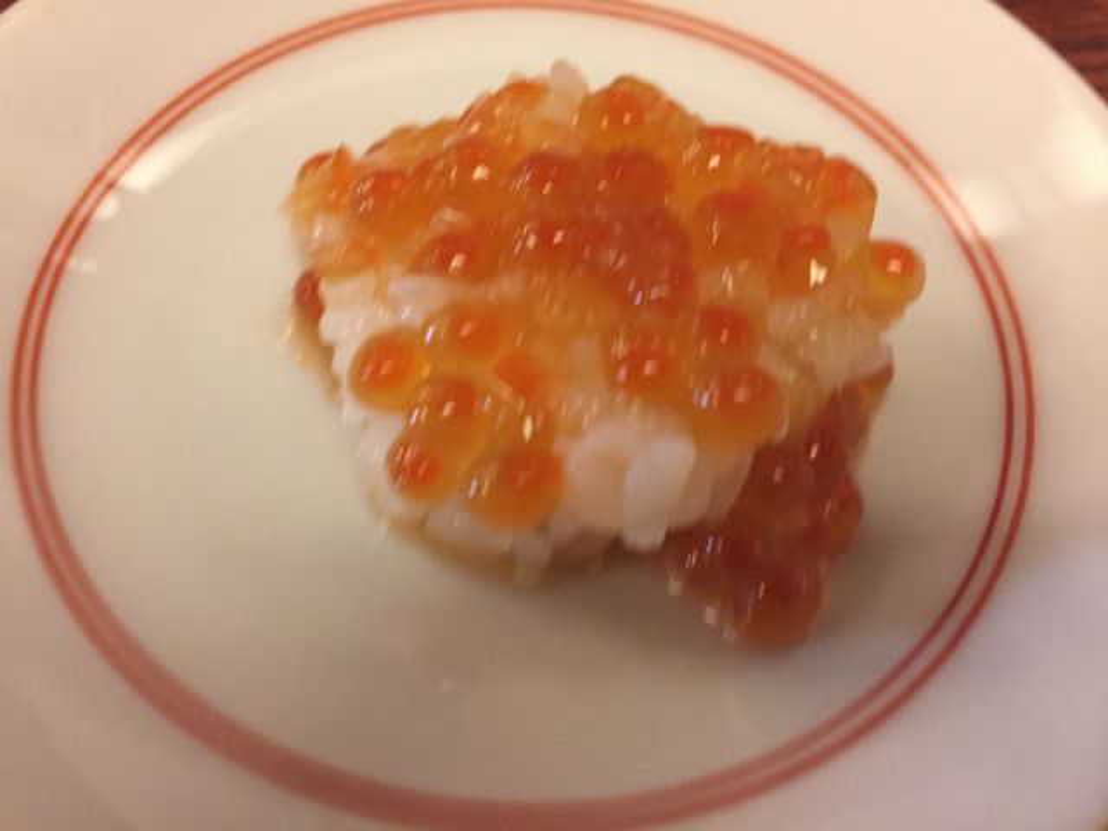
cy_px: 416
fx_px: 928
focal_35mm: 29
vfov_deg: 48.2
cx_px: 554
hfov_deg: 61.7
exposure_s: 1/30
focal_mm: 4.15
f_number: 2.2
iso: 250
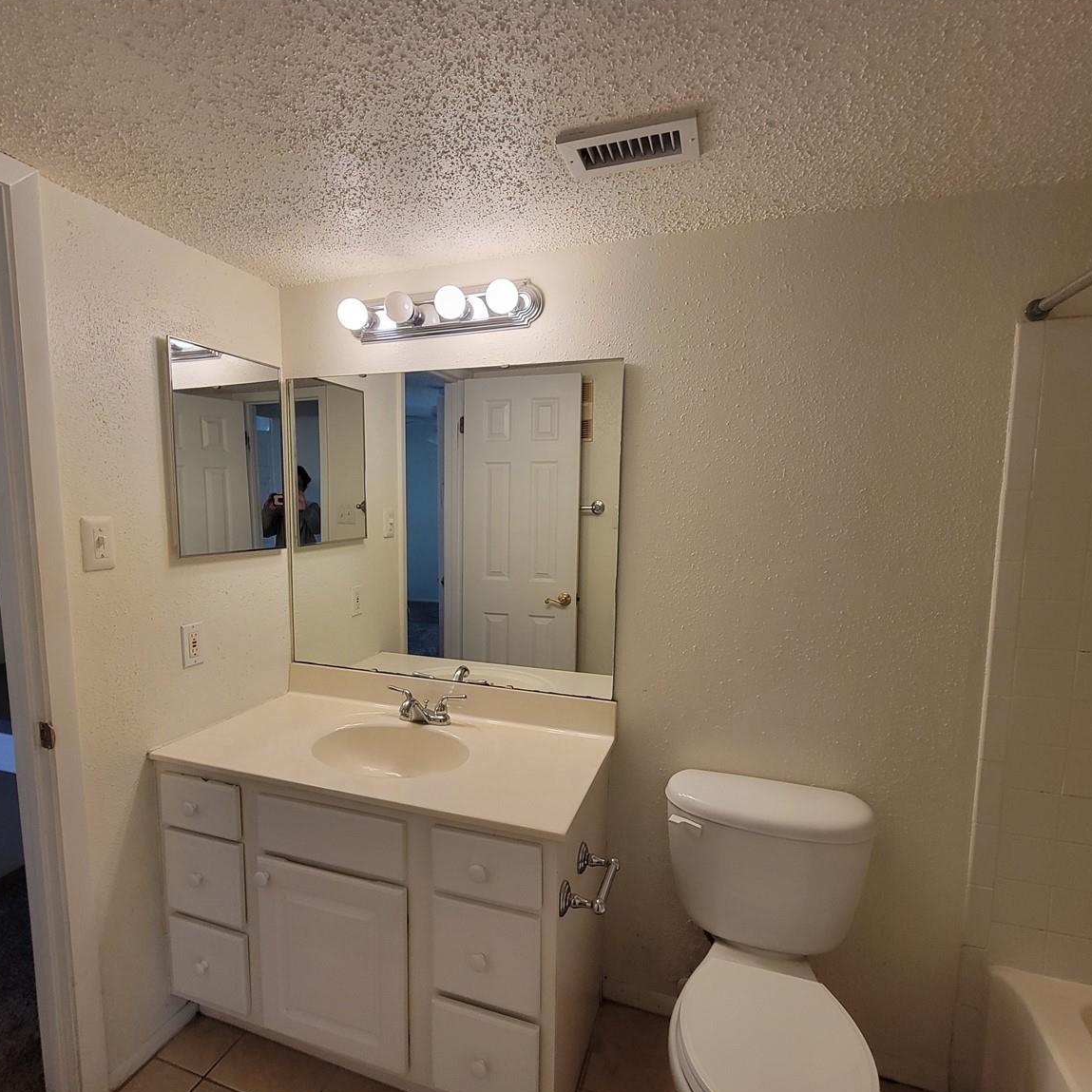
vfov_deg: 87.4
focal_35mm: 16
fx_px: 571
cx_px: 505
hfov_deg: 87.3
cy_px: 565
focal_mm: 2.2
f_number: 2.2
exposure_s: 1/60
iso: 200
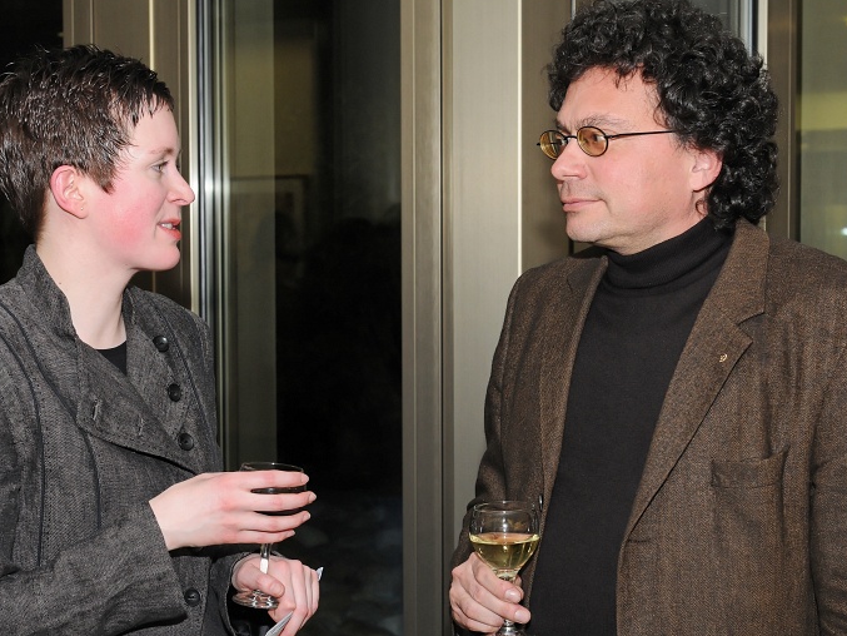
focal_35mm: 73
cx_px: 365
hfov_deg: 26.6
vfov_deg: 20.2
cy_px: 338
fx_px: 1787
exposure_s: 1/60
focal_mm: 38
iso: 400
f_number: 5.6
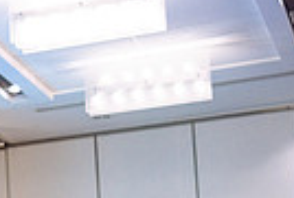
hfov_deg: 12.5
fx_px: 1236
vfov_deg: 8.9
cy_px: 292
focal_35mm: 151
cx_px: -219
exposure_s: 1/100
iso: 1600
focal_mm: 35
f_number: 2.8
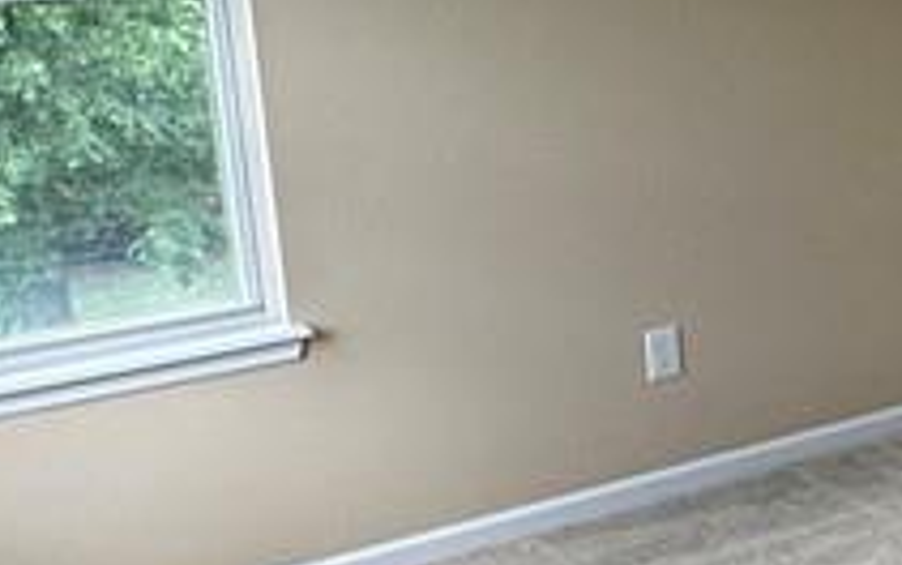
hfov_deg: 24.1
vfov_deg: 18.0
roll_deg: +1.1
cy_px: 128
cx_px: 1248
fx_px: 1770
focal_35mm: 72
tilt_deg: -9.8
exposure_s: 1/120
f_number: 2.2
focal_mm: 2.22
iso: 100
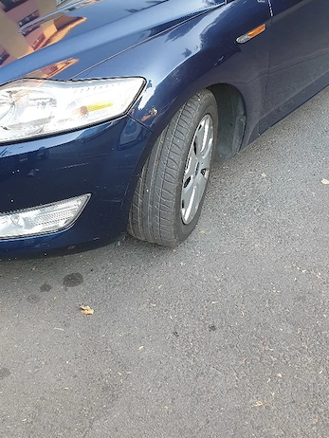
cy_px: 128
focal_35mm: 45
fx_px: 570
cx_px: 164
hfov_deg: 32.2
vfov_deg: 41.2
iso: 80
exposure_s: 1/50
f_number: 2.4
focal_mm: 4.3
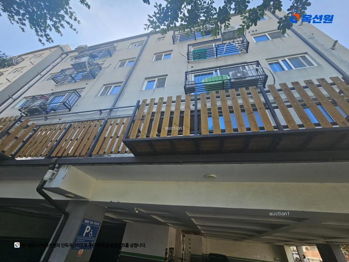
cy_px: 131
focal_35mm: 13
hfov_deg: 106.2
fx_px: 131
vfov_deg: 89.9
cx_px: 174
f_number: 2.2
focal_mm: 2.2
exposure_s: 1/351
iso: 50
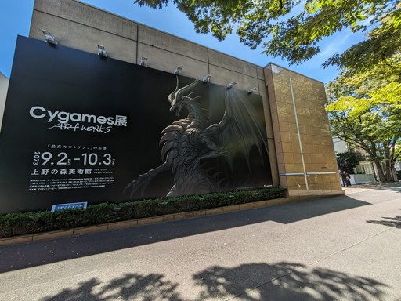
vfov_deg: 85.7
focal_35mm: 14
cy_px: 150
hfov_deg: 102.1
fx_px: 162
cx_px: 200
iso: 46
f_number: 2.2
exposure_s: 1/1119
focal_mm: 1.83
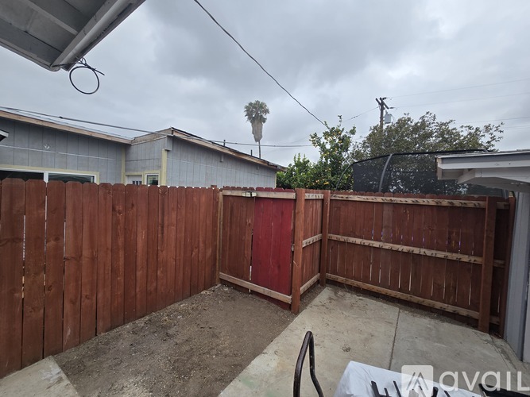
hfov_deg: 106.2
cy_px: 198
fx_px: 199
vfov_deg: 89.9
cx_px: 265
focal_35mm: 13
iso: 50
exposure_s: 1/322
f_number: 2.2
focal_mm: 2.2
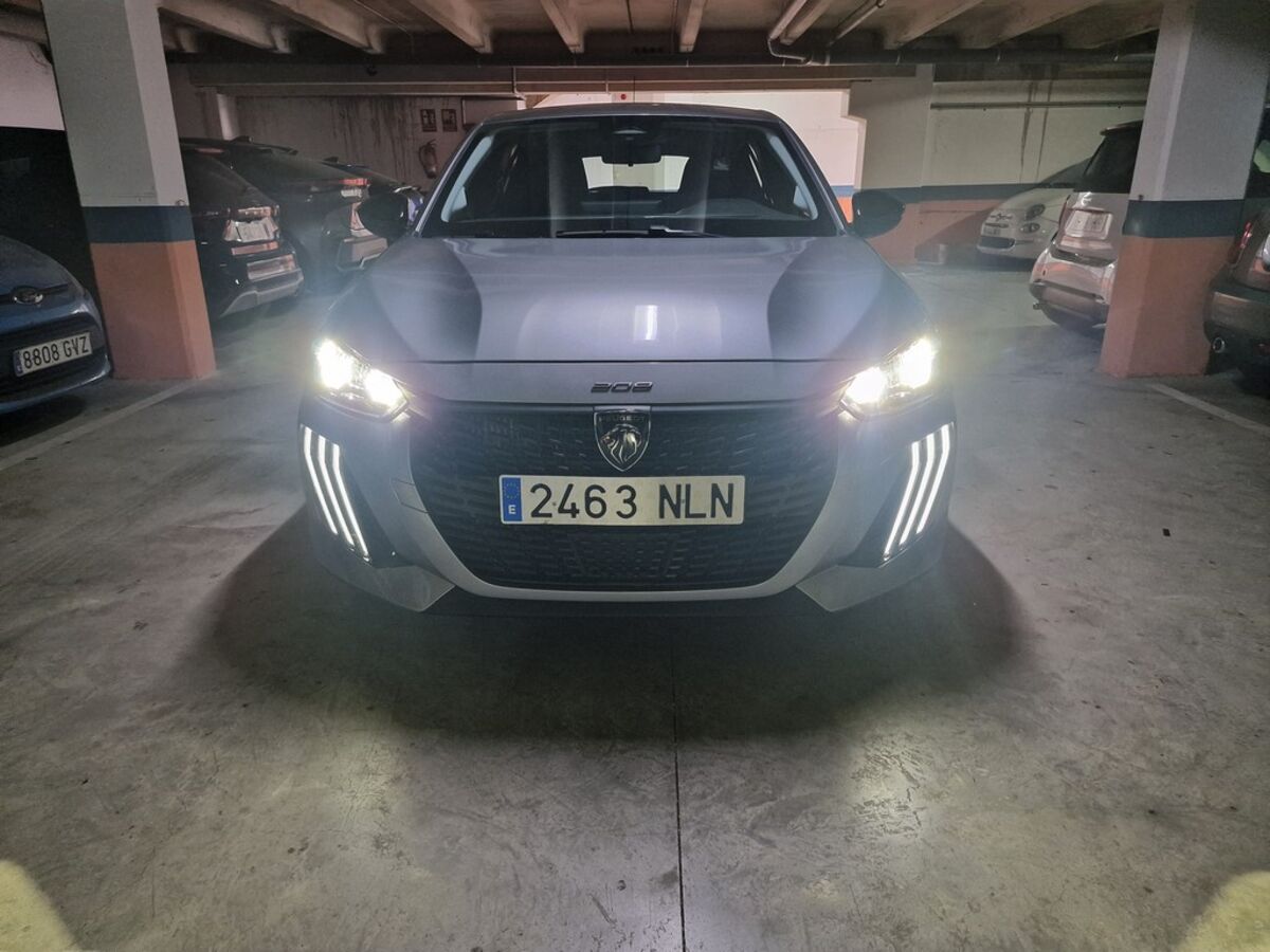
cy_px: 476
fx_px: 844
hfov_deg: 73.9
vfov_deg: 58.9
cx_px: 635
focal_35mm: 23
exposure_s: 1/50
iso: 640
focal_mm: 6.4
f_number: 1.8
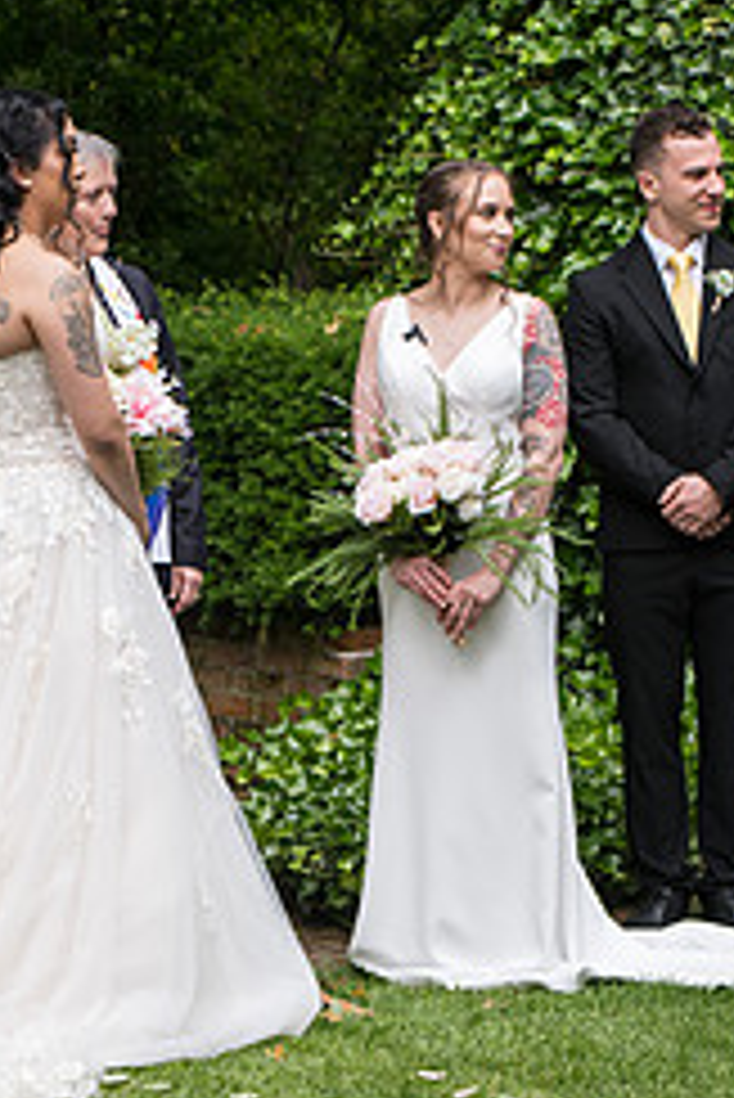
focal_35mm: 129
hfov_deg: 10.6
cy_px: 598
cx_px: 329
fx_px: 3939
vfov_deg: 15.9
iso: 500
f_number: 4
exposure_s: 1/400
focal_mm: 70
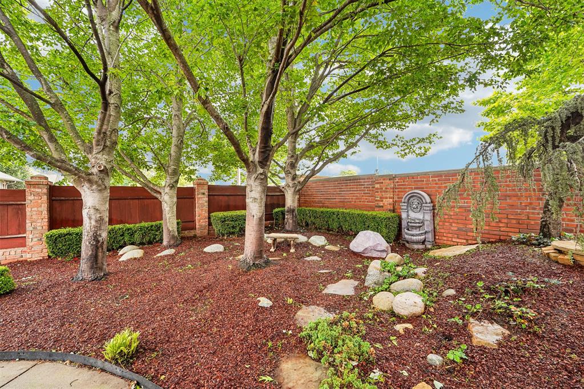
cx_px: 292
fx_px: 227
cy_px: 194
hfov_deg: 104.3
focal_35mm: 14
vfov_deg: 81.2
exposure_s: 1/25
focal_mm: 14
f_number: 8
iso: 400
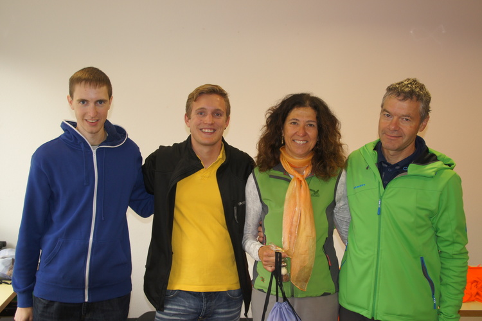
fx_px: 562
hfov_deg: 46.4
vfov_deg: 31.9
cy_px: 160
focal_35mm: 42
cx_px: 241
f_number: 4.5
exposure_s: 1/60
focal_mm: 28
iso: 500
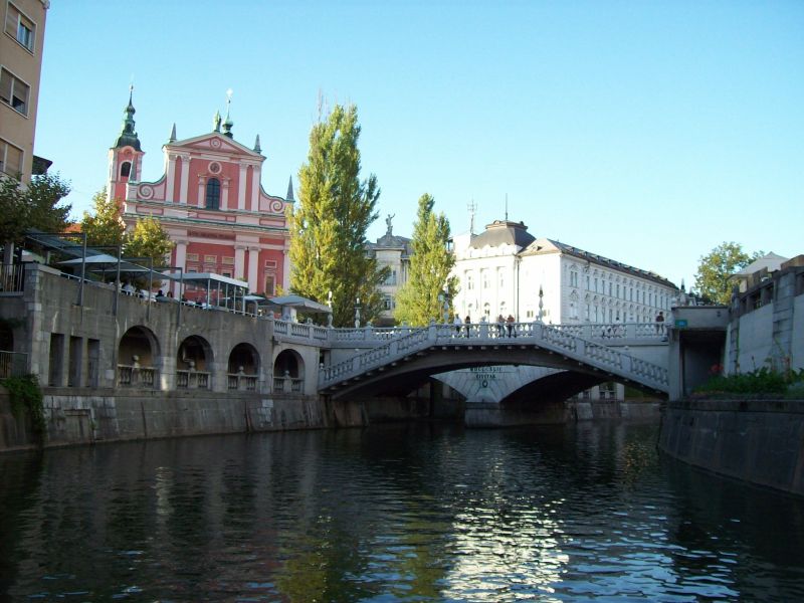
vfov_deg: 39.7
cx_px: 402
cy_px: 302
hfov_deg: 51.4
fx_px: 836
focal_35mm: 36
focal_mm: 6
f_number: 2.7
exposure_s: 1/370
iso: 80
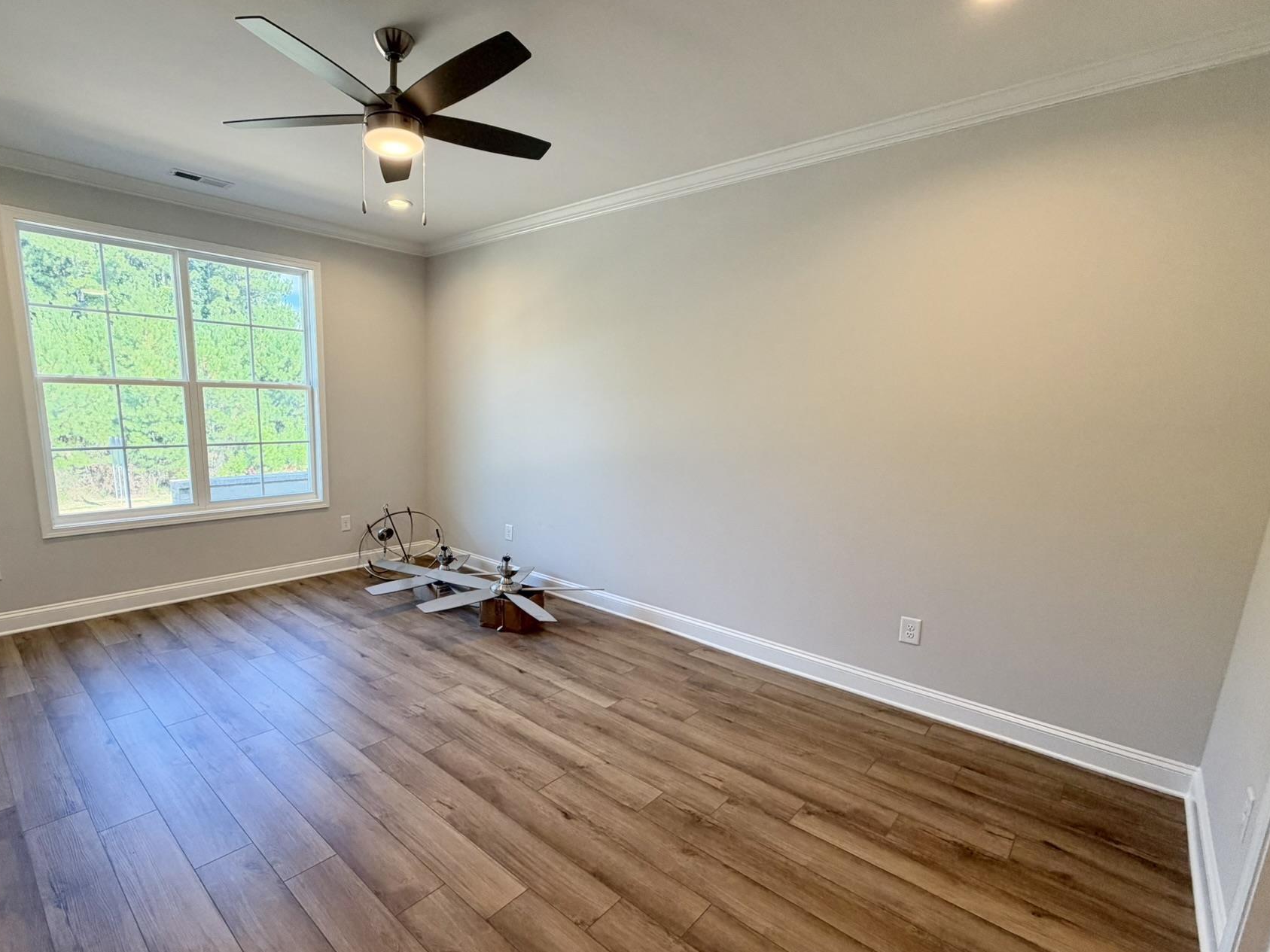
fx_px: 624
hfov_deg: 90.1
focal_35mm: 17
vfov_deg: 74.5
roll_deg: -1.1
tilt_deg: -10.1
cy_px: 524
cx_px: 519
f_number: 2.2
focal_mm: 2.22
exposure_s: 1/120
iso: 125
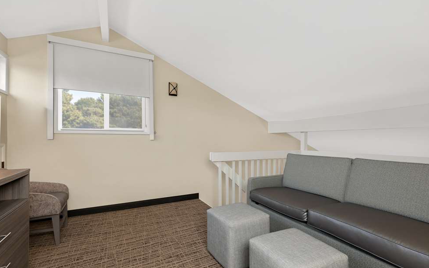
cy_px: 140
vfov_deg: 68.0
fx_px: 199
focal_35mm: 17
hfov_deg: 94.3
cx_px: 221
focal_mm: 16
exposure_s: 1/2
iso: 200
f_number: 8
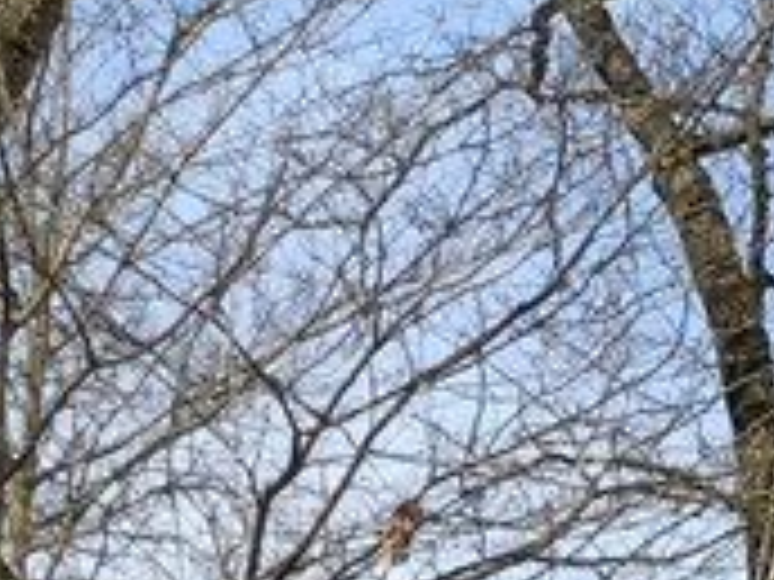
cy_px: 1223
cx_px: 2232
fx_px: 7580
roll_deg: +1.7
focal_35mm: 339
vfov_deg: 4.3
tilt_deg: +9.0
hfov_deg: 5.5
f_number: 2.8
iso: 20
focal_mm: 6.6
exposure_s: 1/725
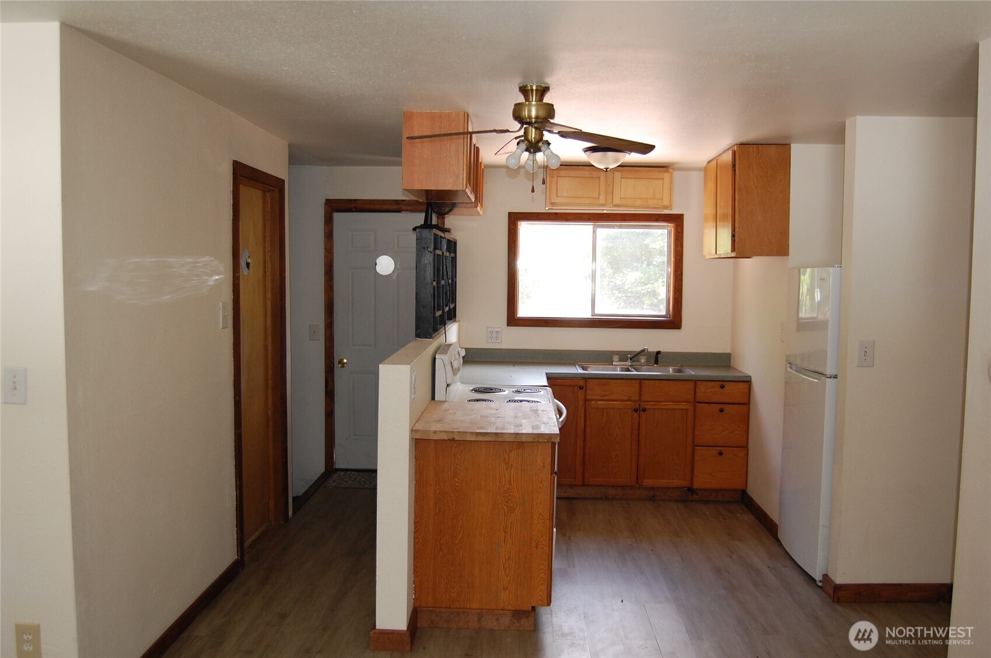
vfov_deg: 43.5
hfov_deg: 62.0
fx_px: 825
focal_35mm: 30
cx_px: 496
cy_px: 329
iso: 400
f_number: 3.8
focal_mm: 20
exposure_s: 1/100
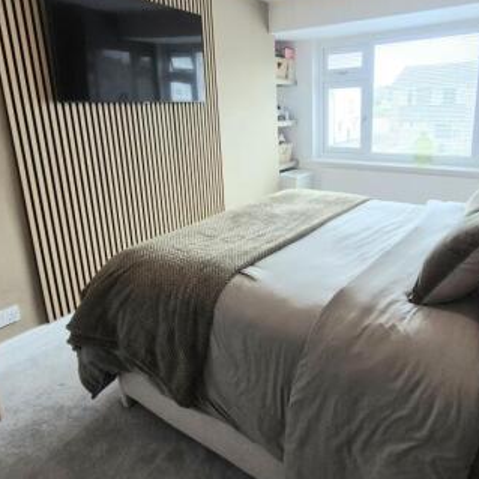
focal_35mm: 21
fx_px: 329
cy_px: 194
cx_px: 279
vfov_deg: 71.5
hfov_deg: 71.6
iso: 320
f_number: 2.2
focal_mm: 2.2
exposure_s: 1/100
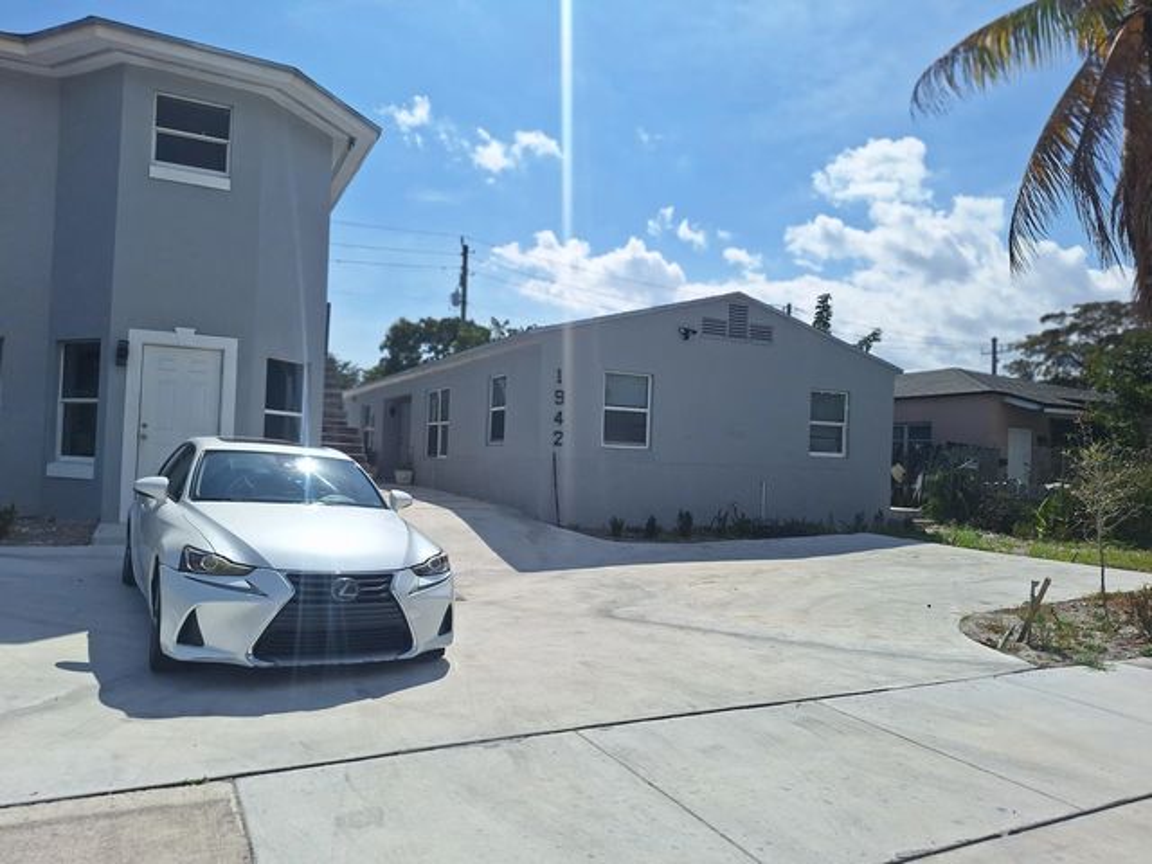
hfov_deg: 73.9
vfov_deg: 58.9
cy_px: 432
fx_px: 765
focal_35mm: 23
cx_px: 576
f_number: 1.8
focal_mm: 5.54
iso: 40
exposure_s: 1/7752
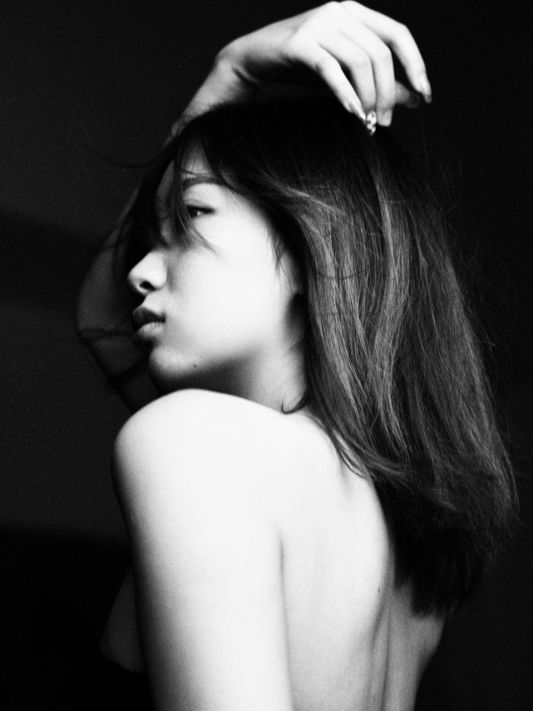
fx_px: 1766
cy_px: 356
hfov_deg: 17.2
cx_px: 266
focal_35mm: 86
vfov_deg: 22.8
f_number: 2.2
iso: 1000
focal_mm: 43
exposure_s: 1/100
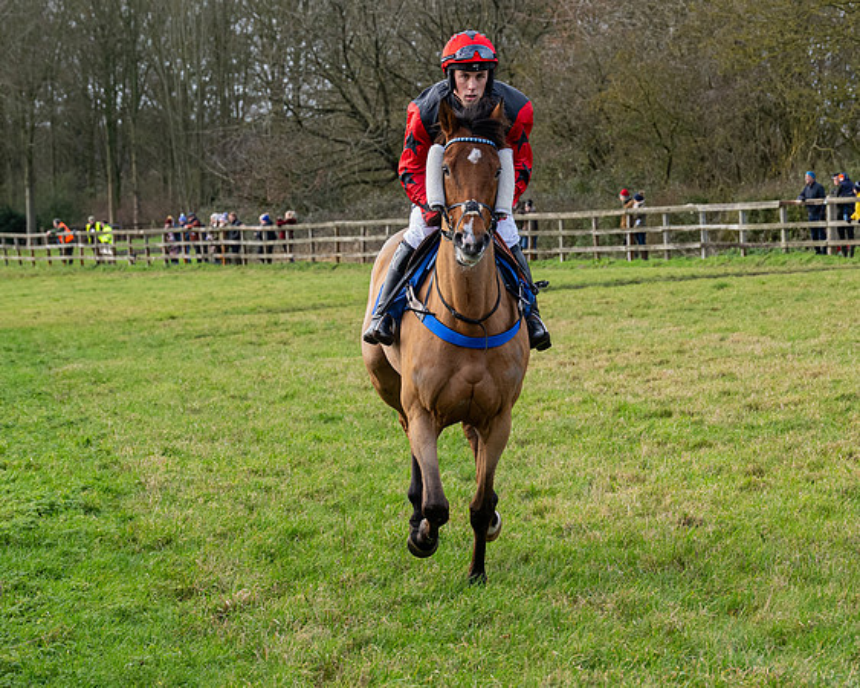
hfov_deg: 12.7
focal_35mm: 152
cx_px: 525
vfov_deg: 10.1
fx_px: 3874
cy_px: 249
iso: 800
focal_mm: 70
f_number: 5
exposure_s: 1/800
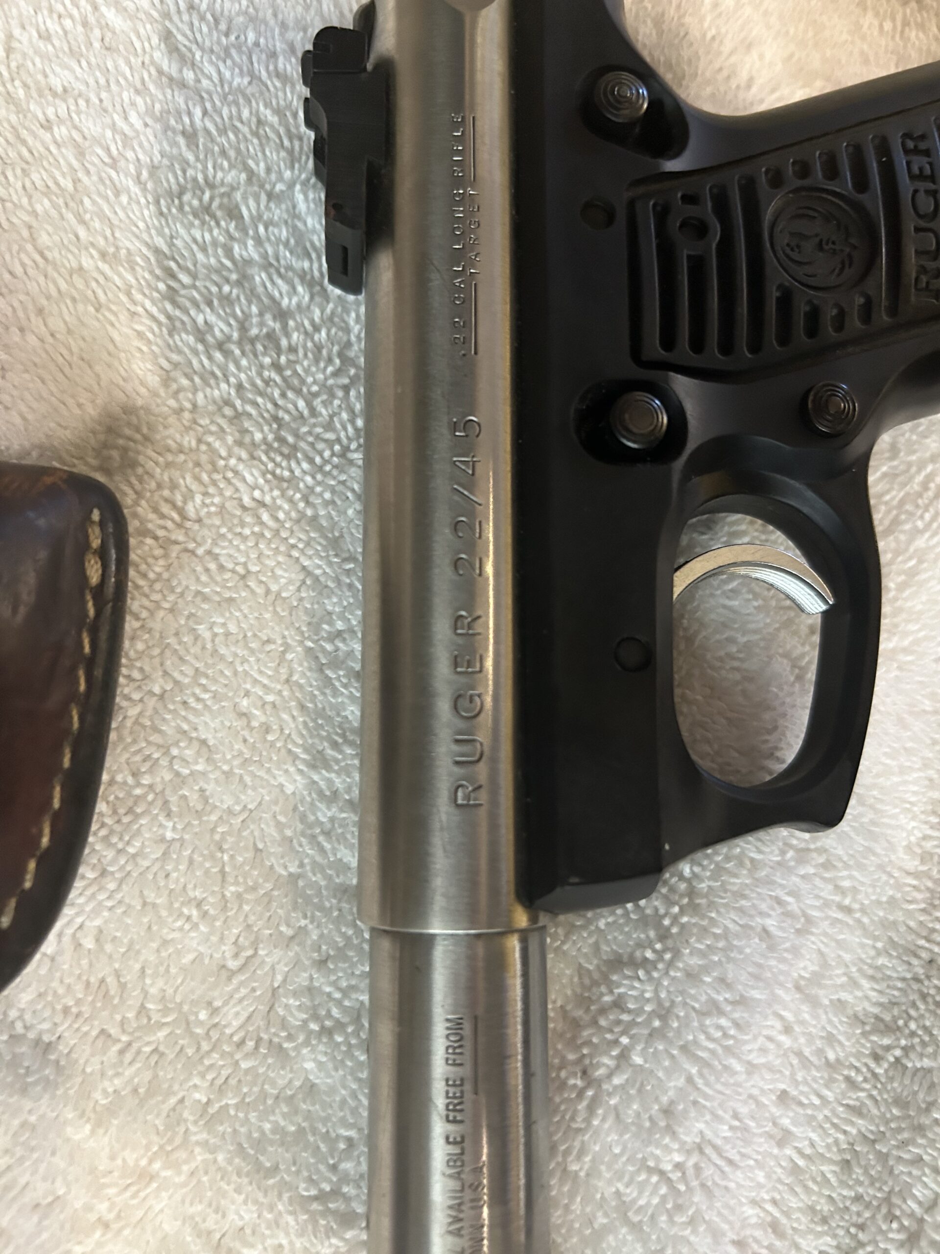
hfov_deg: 53.1
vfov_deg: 67.3
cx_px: 470
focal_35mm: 26
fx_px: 941
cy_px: 627
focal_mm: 5.7
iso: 400
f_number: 1.5
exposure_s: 1/40
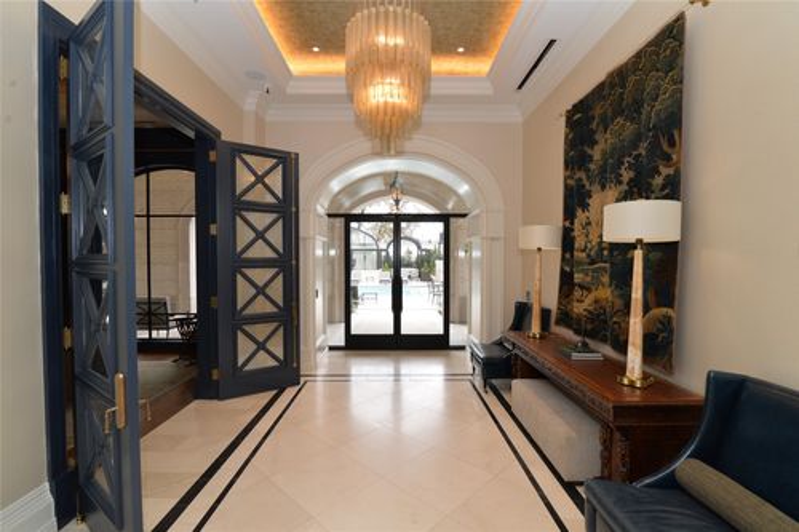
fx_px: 355
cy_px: 266
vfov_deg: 73.7
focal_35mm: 16
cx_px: 400
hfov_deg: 96.8
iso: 900
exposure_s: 1/200
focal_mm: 16
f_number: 6.3
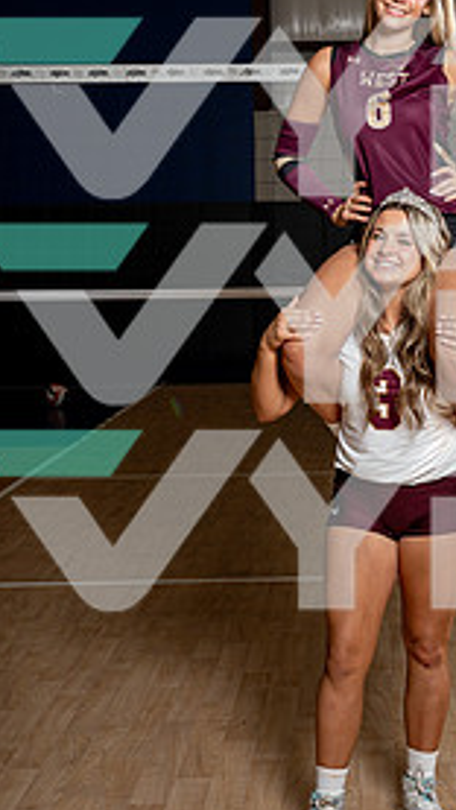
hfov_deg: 17.5
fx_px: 1460
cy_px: 316
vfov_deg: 30.9
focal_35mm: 68
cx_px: 403
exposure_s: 1/250
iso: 100
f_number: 8
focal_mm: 40
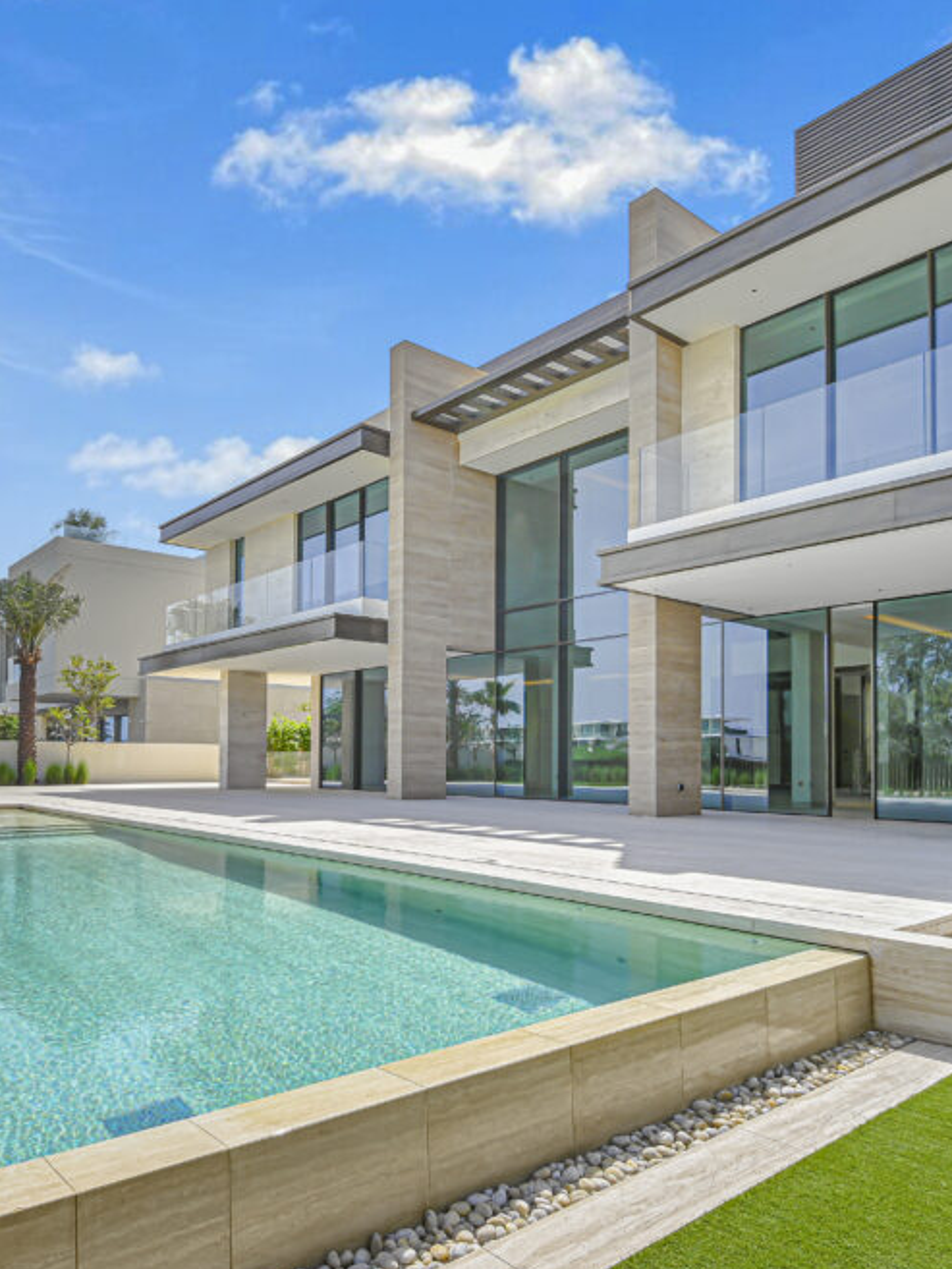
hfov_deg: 63.2
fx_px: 770
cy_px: 657
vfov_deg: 79.0
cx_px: 415
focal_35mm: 21
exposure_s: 1/125
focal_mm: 14
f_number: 11
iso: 125
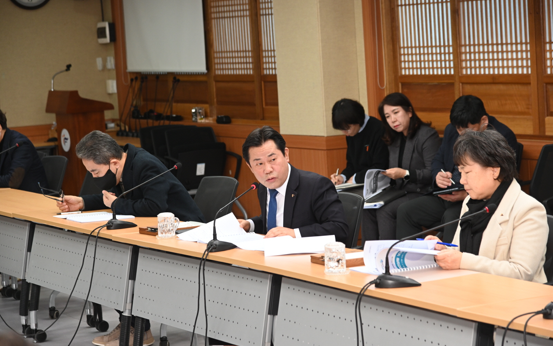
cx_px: 276
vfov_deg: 13.1
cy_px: 181
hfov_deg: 20.8
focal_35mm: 100
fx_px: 1507
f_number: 5
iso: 1250
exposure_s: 1/200
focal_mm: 98
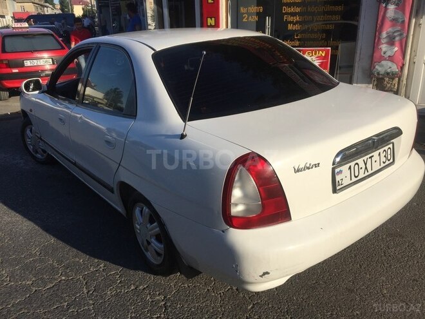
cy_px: 160
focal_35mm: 29
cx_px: 212
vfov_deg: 48.2
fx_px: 356
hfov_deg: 61.7
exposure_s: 1/3049
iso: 32
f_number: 2.2
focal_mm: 4.15
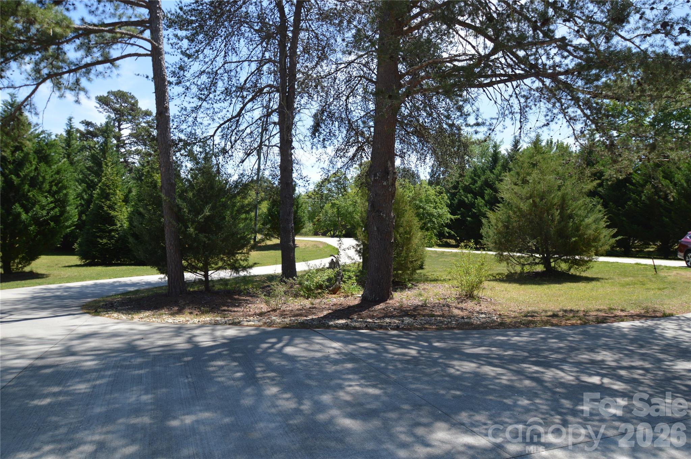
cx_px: 346
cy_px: 230
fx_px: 431
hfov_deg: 77.4
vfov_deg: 56.0
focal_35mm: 22
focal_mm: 15
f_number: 6.3
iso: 100
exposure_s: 1/160
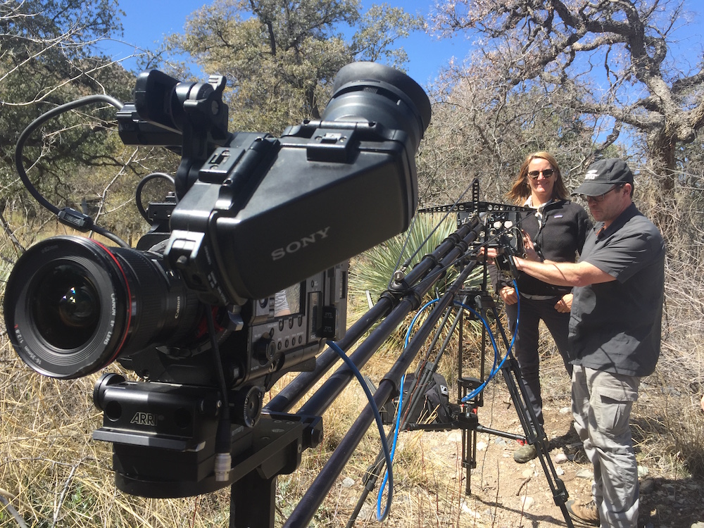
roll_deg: -0.6
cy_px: 264
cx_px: 352
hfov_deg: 61.7
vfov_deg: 48.2
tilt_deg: -2.2
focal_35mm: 29
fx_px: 590
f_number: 2.2
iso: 32
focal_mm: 4.15
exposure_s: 1/775
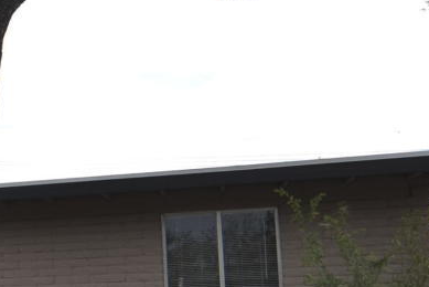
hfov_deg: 23.7
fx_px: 847
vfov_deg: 19.0
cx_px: -181
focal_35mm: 71
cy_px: 240
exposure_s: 1/1250
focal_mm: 12
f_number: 4
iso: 200
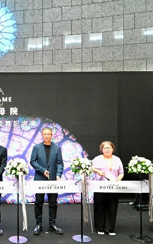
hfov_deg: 29.2
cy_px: 108
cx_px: -11
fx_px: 266
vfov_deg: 49.3
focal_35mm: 40
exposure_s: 1/100
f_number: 6.3
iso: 6400
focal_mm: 21.5
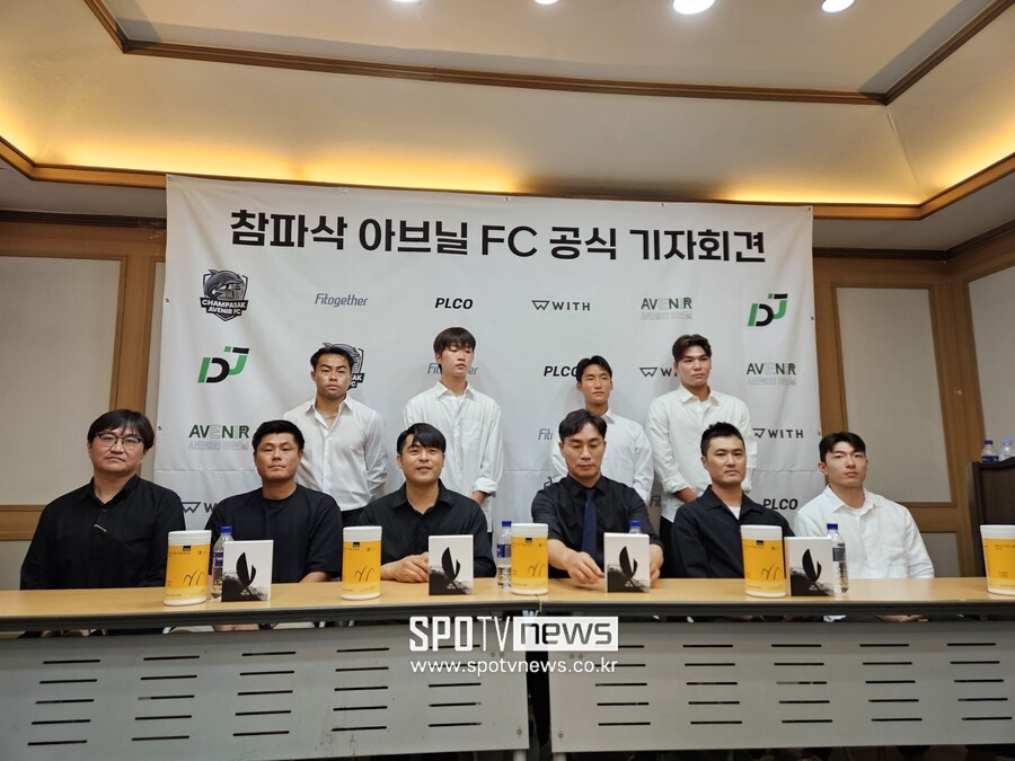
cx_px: 508
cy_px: 380
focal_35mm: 23
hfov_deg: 73.9
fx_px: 674
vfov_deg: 58.9
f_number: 1.8
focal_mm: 5.4
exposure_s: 1/120
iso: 160
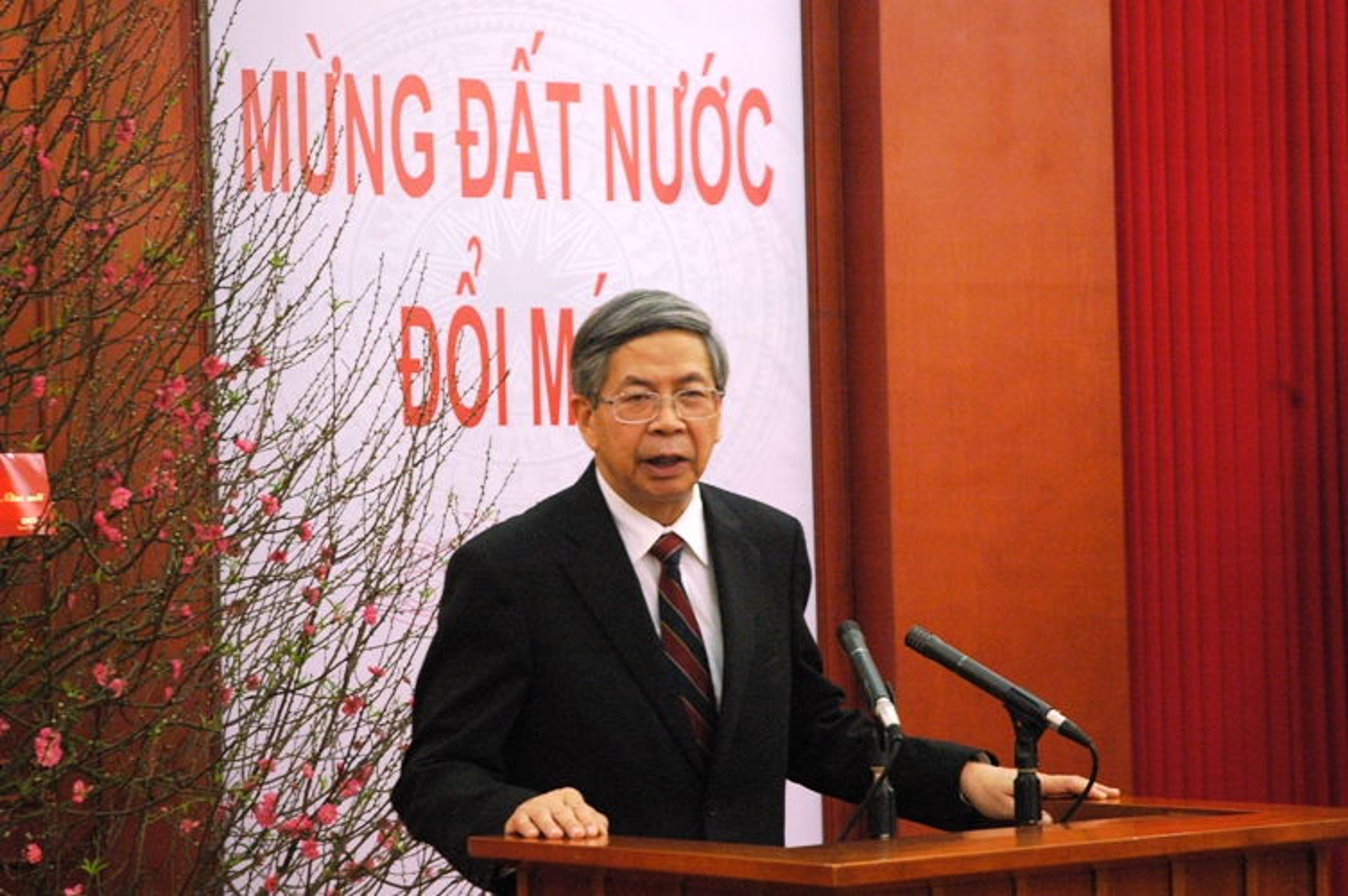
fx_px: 3086
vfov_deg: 16.5
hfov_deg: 24.6
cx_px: 674
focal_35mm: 82
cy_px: 448
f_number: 4.5
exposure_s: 1/50
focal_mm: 55
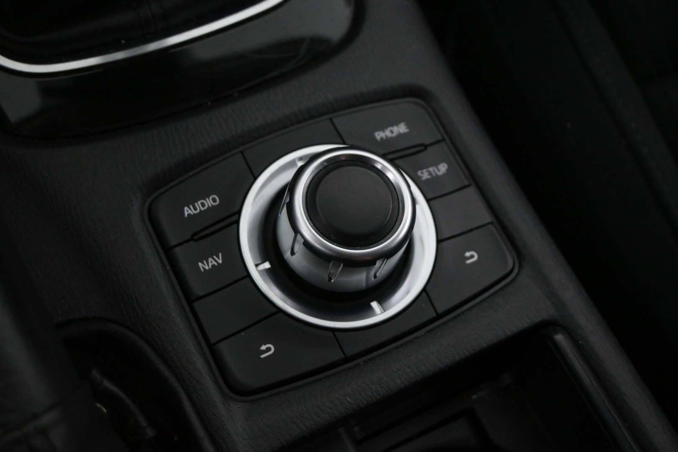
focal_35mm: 45
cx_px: 339
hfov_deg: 43.6
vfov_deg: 29.9
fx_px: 847
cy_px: 226
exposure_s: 1/50
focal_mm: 30
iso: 3200
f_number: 4.8
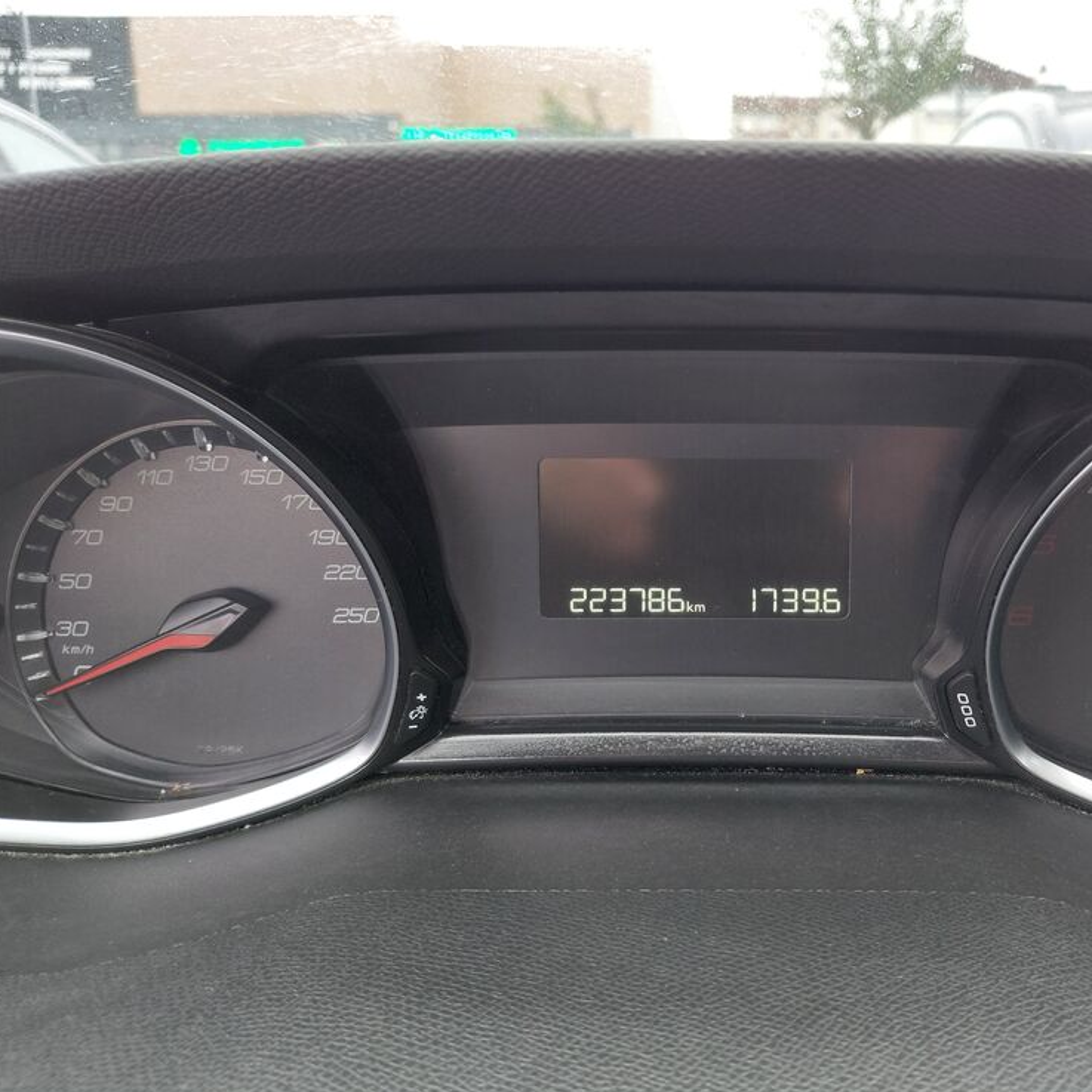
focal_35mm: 30
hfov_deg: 53.4
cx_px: 683
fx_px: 1071
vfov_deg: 54.0
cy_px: 553
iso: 200
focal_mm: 4.69
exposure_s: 1/120
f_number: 1.8
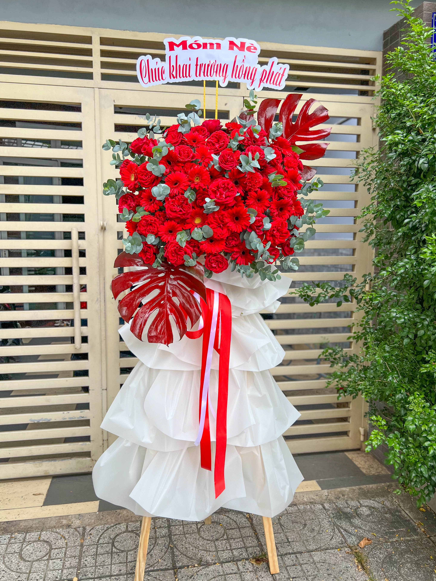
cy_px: 290
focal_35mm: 27
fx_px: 453
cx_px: 211
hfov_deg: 51.3
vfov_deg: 65.3
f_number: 1.5
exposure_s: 1/230
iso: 40
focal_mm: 5.7
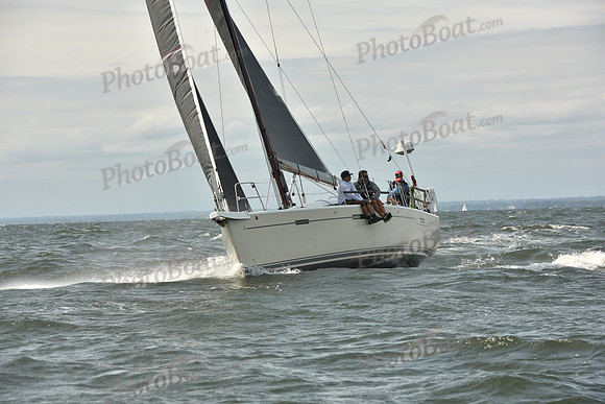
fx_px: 2605
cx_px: 302
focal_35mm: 155
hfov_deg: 13.2
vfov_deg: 8.9
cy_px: 202
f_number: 9
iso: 250
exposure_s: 1/800
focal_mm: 155
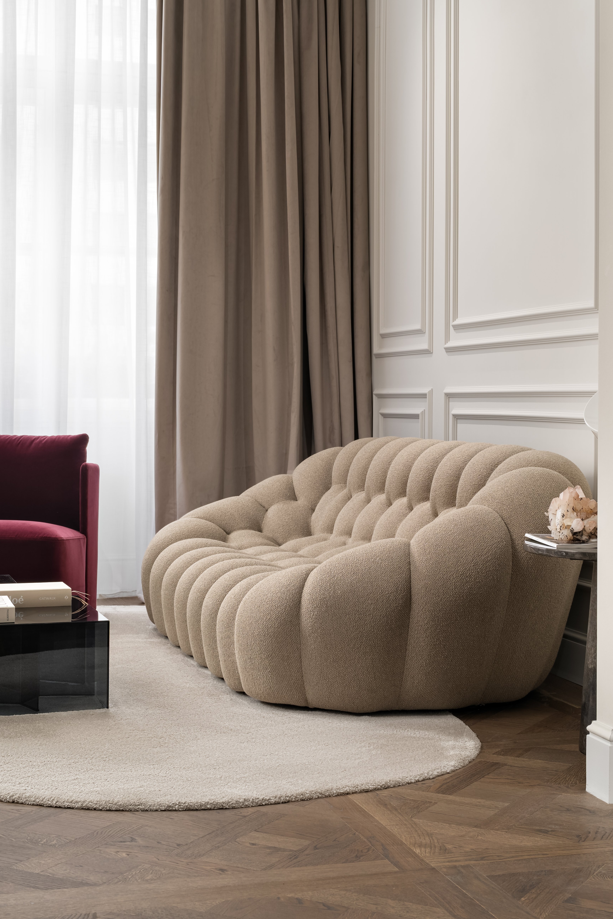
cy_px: 427
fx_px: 1481
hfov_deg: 23.4
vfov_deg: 34.5
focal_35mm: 58
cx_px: 334
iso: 200
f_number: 8
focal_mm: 50
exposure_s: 1/1.25
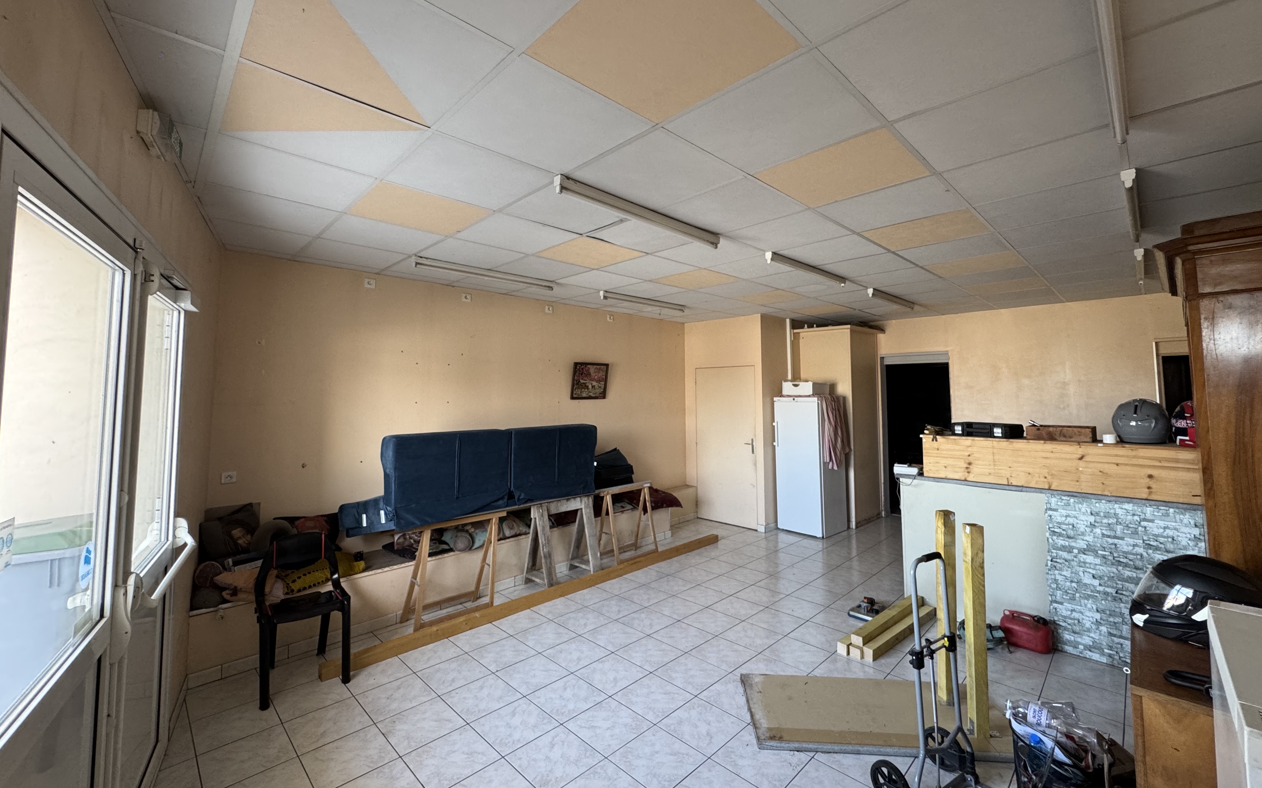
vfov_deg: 74.6
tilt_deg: +3.9
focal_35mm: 15
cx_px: 629
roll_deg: +0.3
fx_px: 516
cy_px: 359
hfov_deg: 101.5
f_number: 2.2
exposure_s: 1/99
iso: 200
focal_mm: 2.22
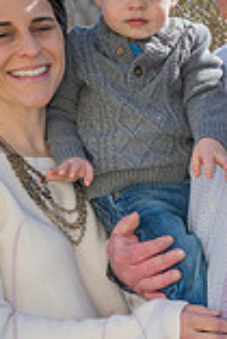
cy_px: 246
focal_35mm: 249
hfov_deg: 5.5
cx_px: 173
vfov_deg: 8.3
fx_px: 2350
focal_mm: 87
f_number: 7.1
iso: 400
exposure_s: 1/640
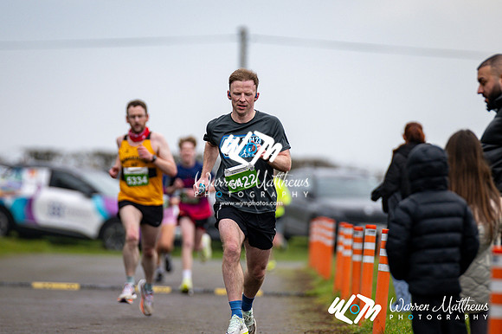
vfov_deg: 3.4
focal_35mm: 405
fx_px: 5644
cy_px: 167
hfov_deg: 5.1
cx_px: 251
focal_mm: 270
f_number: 2.8
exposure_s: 1/1600
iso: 250
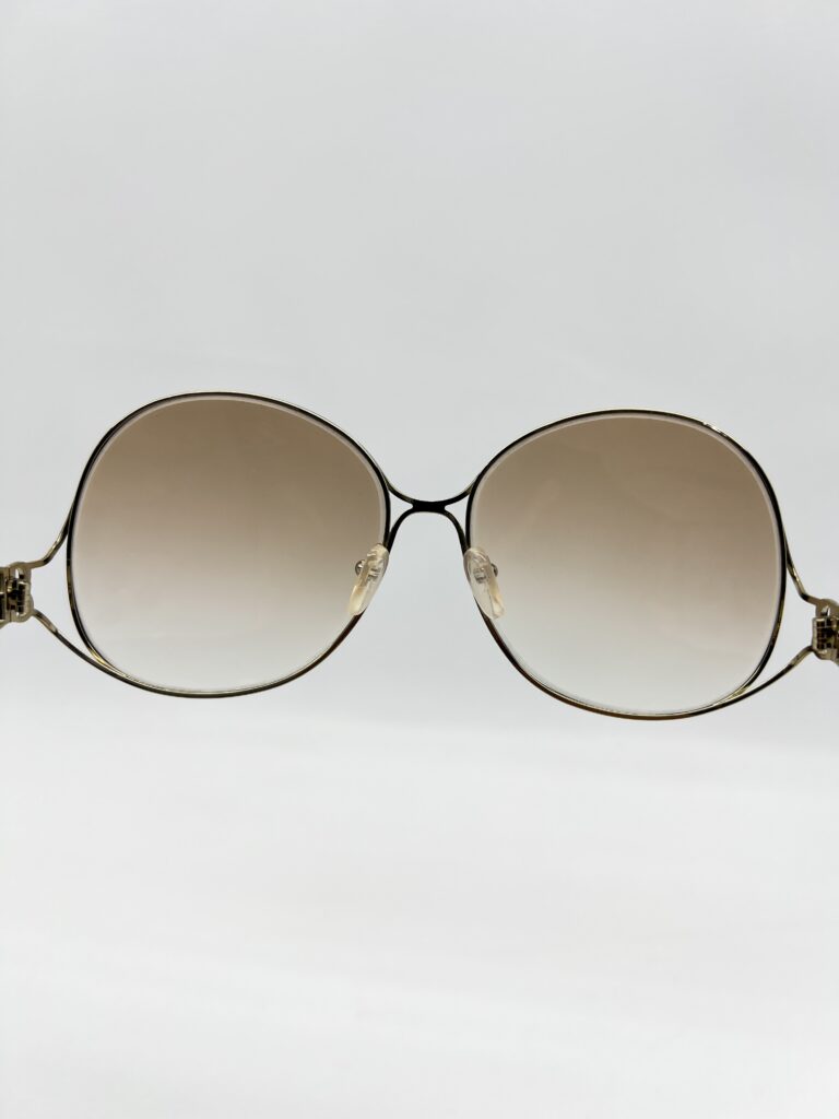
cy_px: 560
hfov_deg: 53.1
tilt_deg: -19.0
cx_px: 420
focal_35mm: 26
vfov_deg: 67.3
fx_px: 840
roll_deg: +0.4
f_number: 1.5
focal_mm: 5.7
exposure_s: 1/195
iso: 40
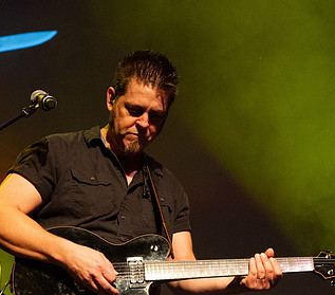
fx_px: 1547
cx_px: 86
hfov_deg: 12.3
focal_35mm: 150
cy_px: 187
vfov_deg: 10.9
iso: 8000
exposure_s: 1/50
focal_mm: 78
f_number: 6.3
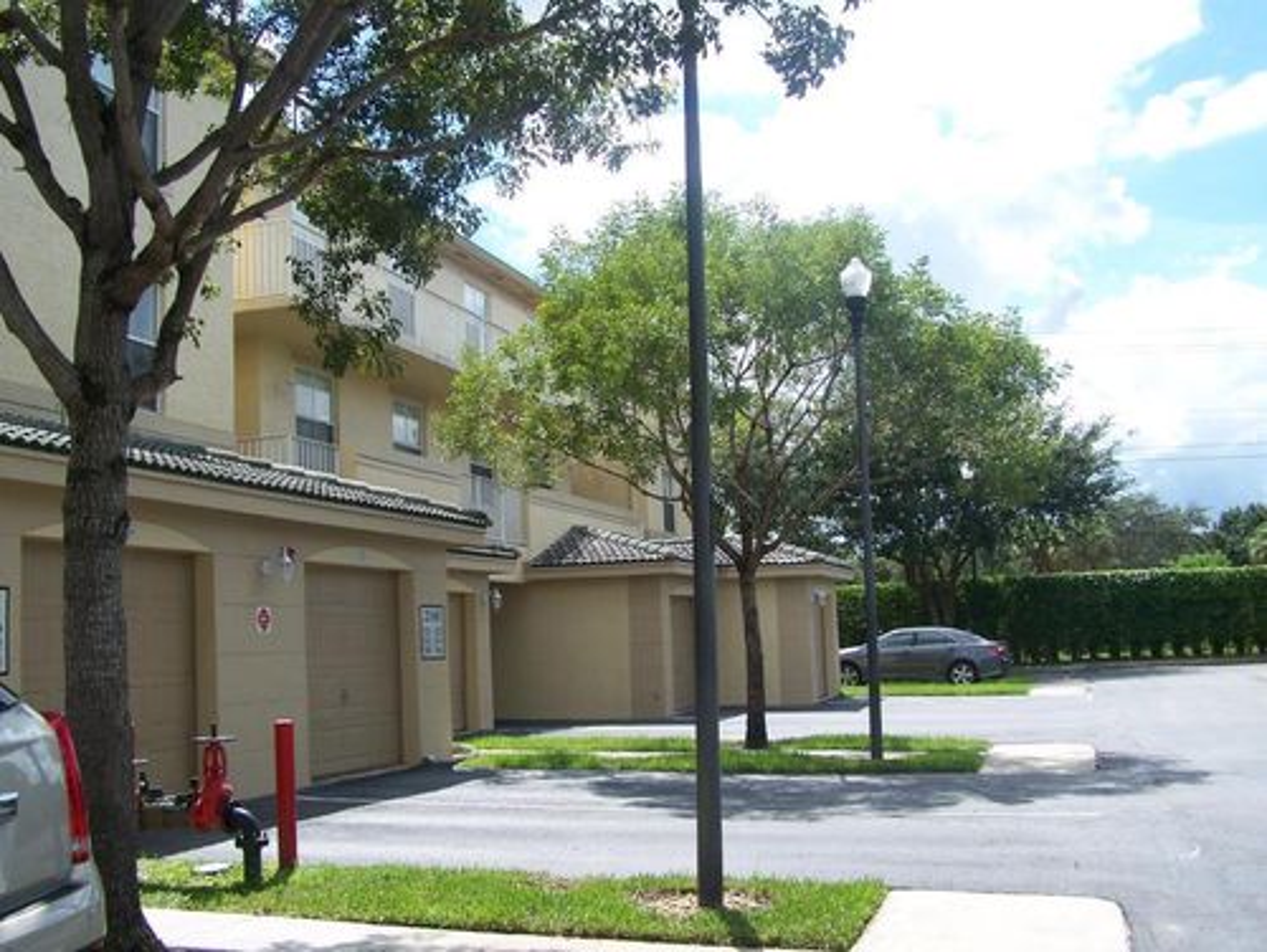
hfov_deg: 48.9
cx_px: 634
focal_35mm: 38
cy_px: 476
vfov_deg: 37.8
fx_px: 1392
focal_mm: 6.3
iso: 80
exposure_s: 1/500
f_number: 4
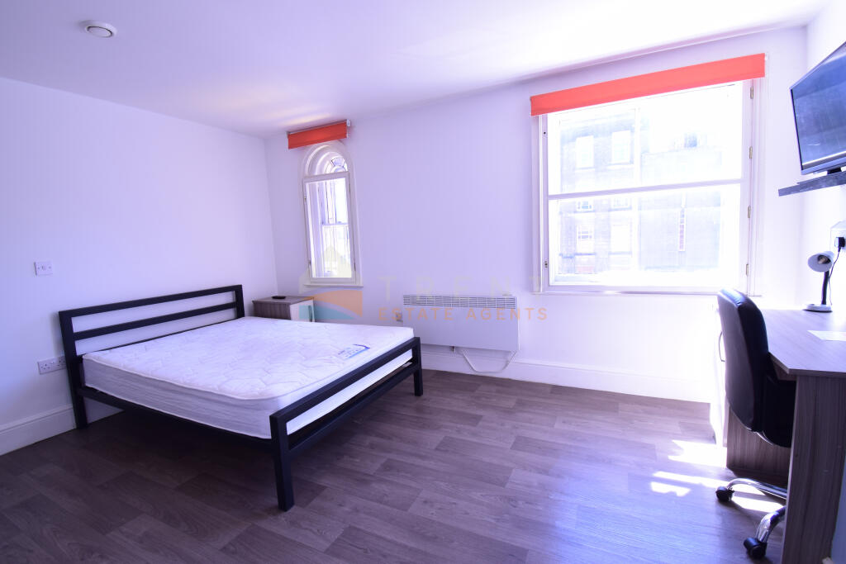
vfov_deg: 77.3
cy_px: 282
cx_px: 423
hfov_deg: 100.4
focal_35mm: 15
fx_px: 353
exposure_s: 1/13
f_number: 11
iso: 400
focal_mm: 10
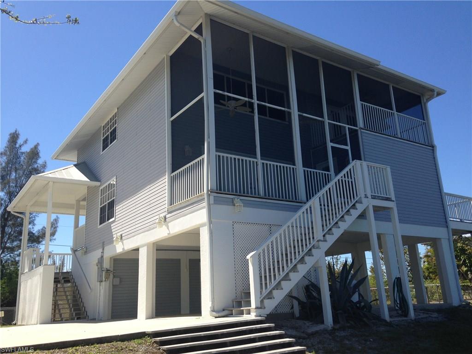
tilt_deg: +14.9
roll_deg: +4.0
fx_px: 450
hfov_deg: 55.4
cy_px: 177
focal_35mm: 33
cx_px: 236
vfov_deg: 42.9
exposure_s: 1/1153
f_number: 2.4
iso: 50
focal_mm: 4.12
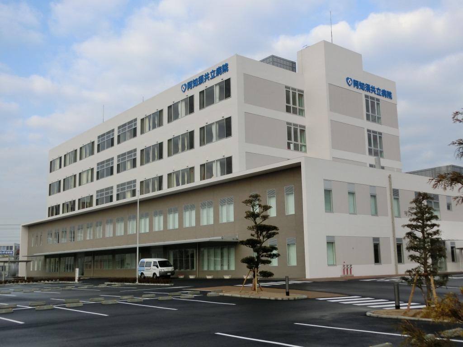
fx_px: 522
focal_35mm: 39
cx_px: 232
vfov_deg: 36.8
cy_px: 174
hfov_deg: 47.9
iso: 200
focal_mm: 6.9
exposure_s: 1/250
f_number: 8.2
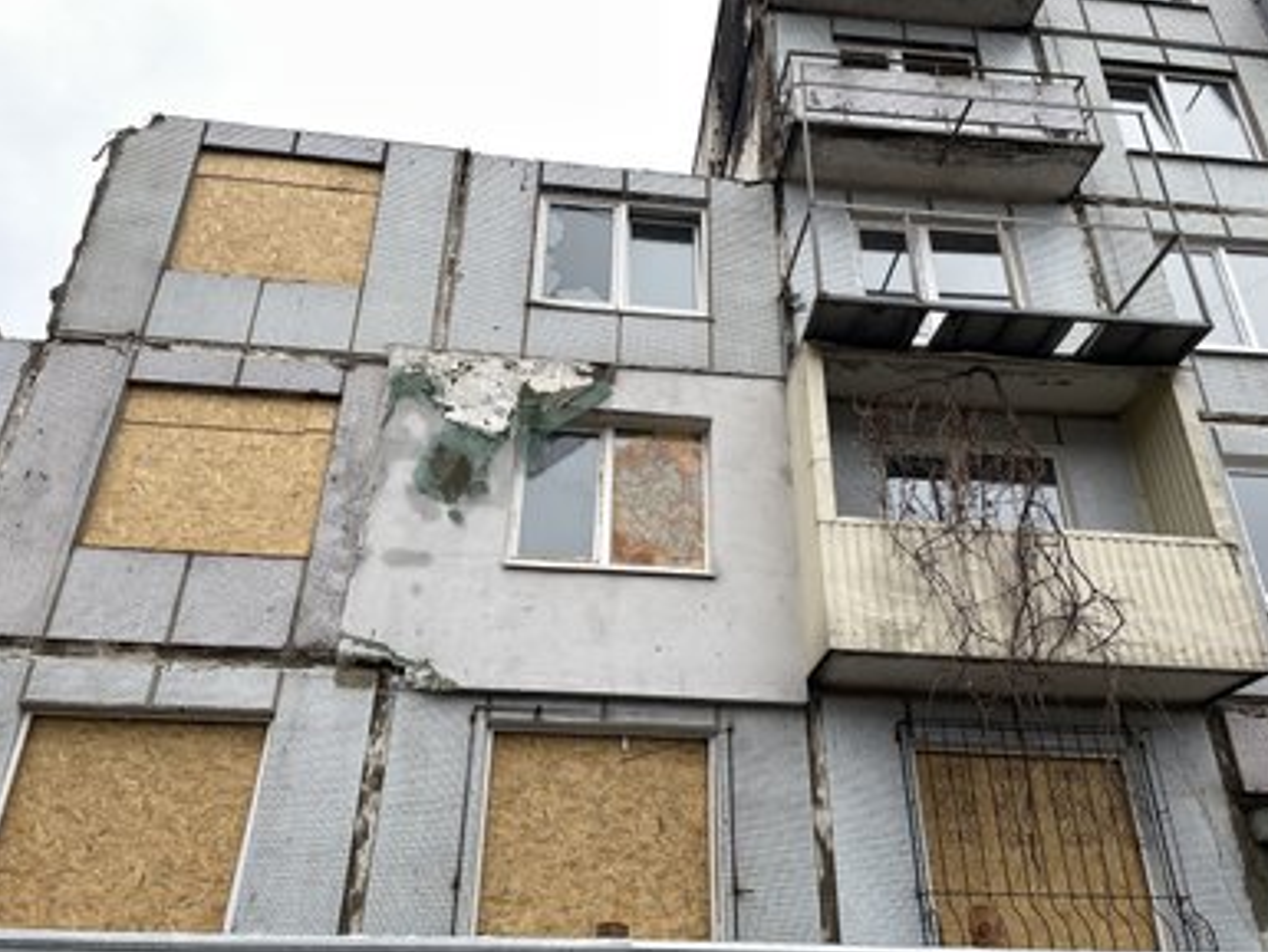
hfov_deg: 65.3
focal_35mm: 27
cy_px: 488
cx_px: 652
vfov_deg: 51.4
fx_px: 989
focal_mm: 4.2
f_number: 1.6
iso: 32
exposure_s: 1/396
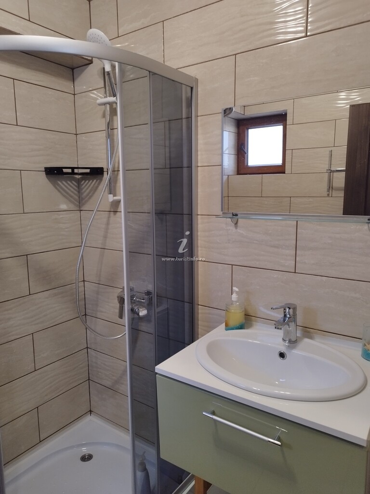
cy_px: 247
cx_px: 185
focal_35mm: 24
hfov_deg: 56.8
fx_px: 342
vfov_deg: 71.6
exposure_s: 1/50
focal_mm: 5.89
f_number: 1.89
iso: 160
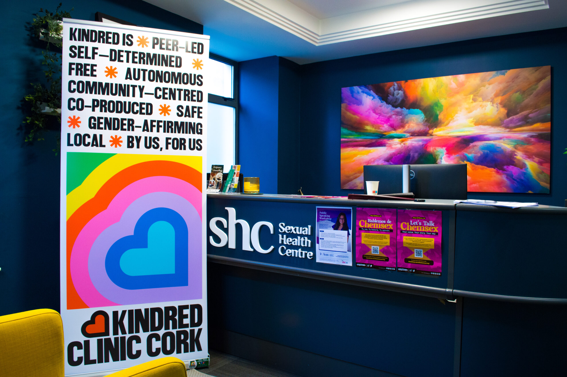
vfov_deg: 47.8
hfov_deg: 67.4
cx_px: 284
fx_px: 425
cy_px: 188
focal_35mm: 27
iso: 800
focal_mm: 18
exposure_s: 1/30
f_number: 6.3
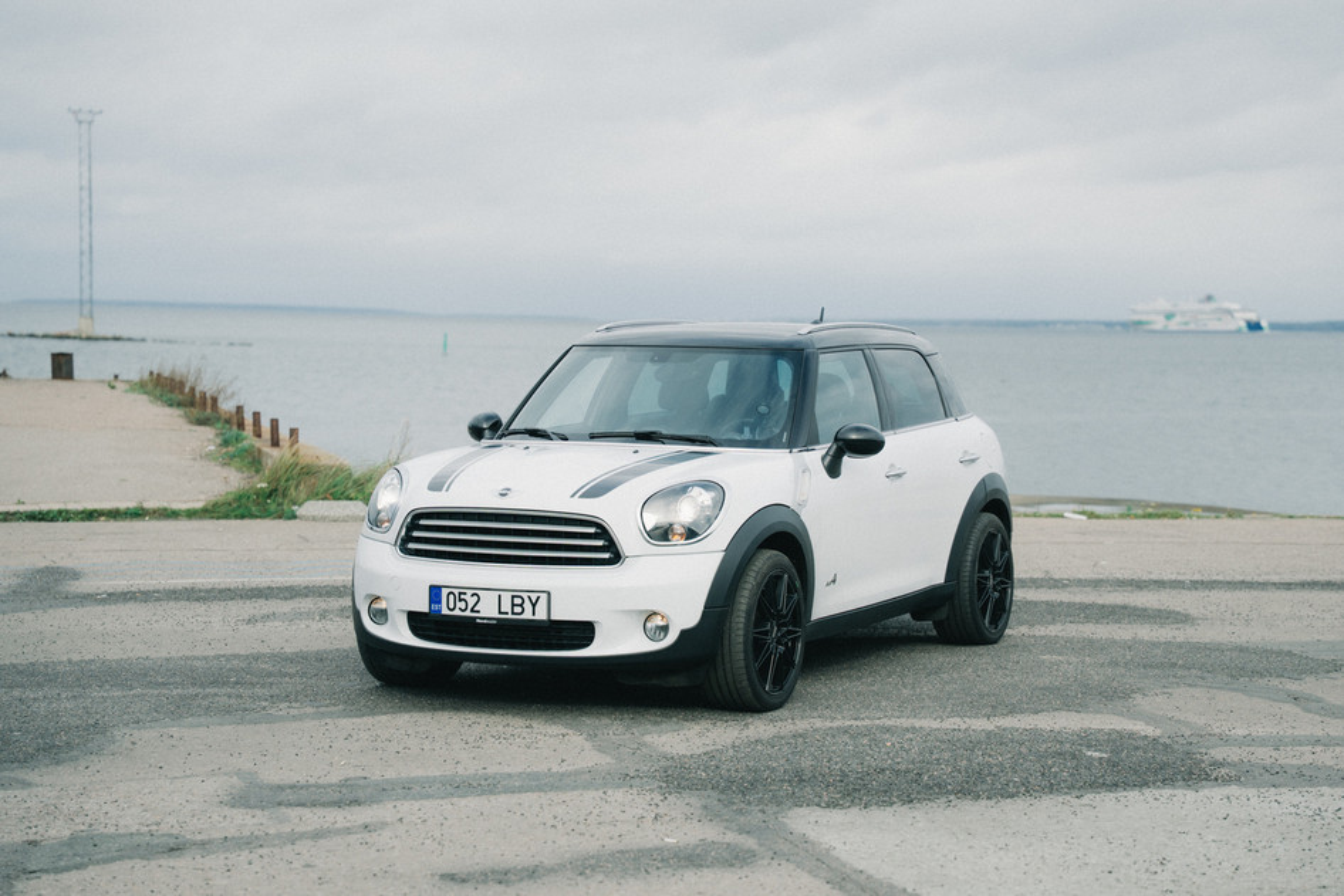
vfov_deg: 18.3
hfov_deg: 27.1
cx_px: 717
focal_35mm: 75
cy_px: 448
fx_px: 2790
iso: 100
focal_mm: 70
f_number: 2.8
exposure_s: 1/1250
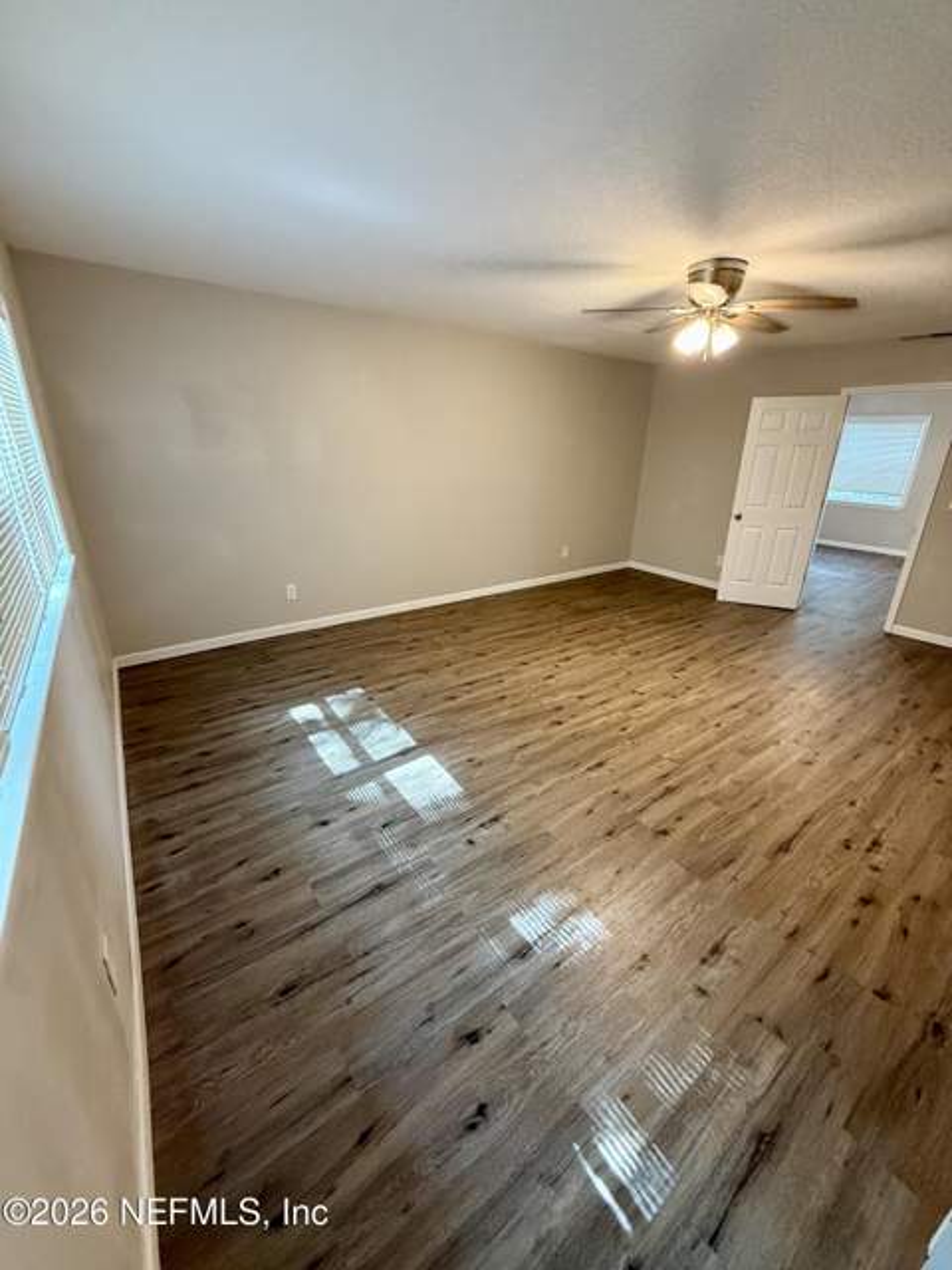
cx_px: 476
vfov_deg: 102.1
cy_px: 635
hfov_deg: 85.7
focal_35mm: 14
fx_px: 513
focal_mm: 2.22
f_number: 2.2
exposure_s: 1/60
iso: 500
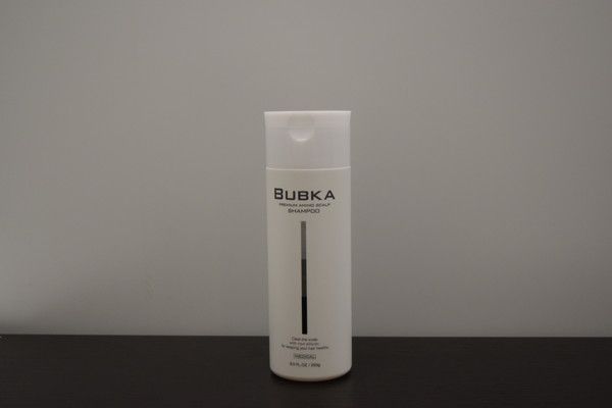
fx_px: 867
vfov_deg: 26.5
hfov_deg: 38.9
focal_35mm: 51
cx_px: 306
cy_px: 204
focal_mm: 34
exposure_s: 1/125
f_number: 5
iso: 800
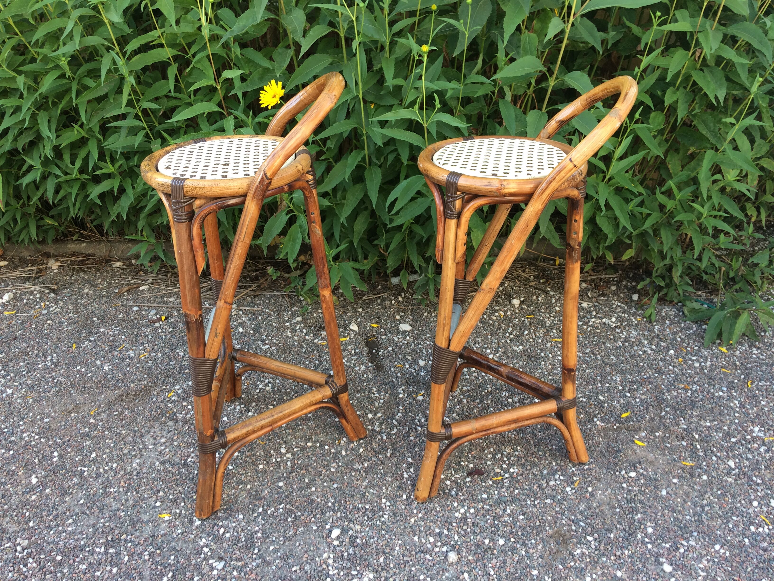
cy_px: 290
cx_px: 387
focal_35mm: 29
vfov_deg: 48.2
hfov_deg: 61.7
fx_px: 648
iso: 32
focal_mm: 4.15
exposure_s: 1/104
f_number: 2.2
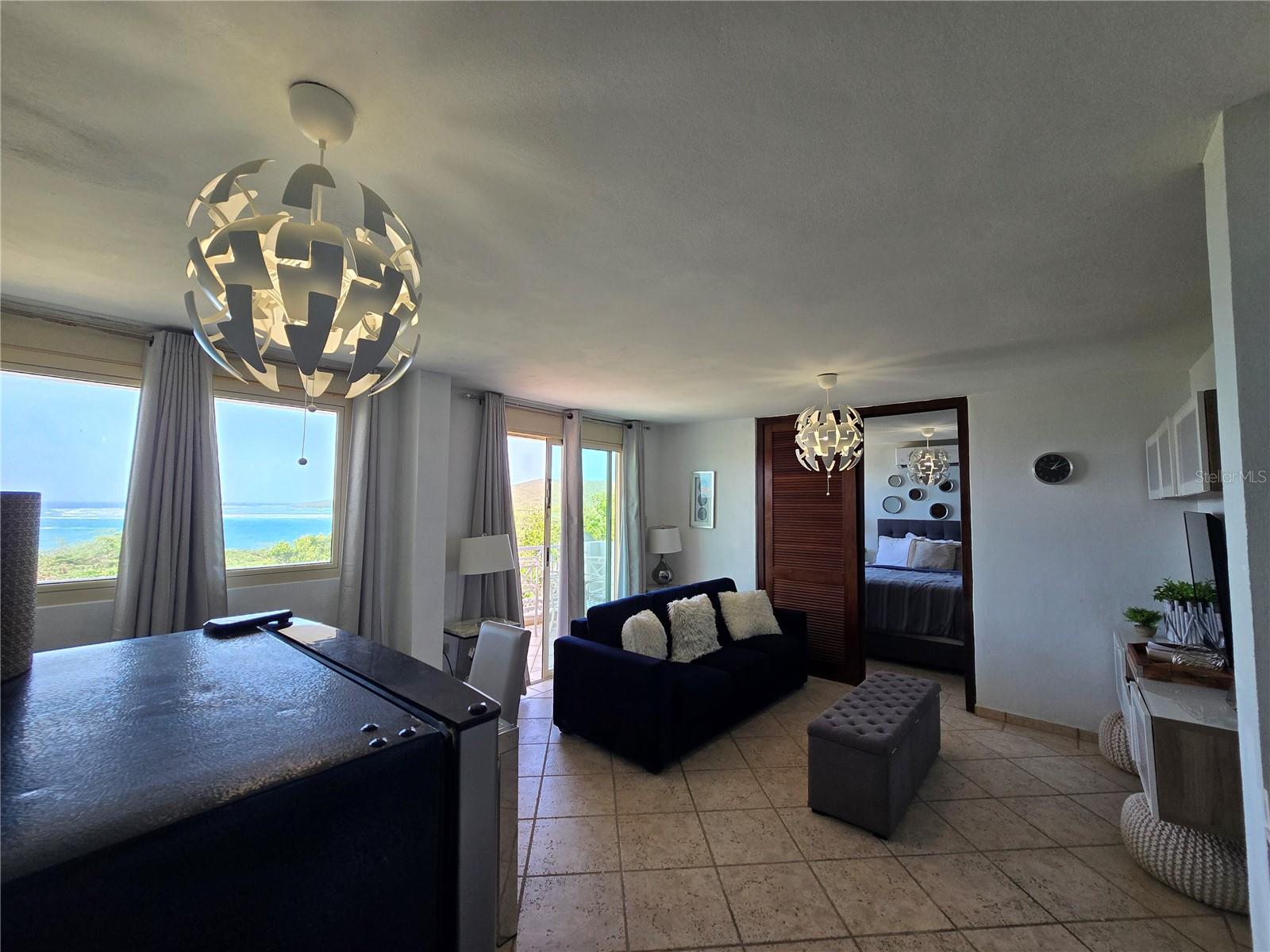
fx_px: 477
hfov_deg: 106.2
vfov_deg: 89.9
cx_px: 635
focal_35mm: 13
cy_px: 476
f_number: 2.2
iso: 80
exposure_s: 1/120
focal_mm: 2.2
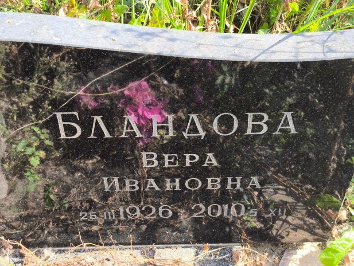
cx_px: 177
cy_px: 133
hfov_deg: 38.2
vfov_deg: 29.1
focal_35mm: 50
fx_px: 512
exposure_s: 1/151
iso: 50
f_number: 1.7
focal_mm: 4.71
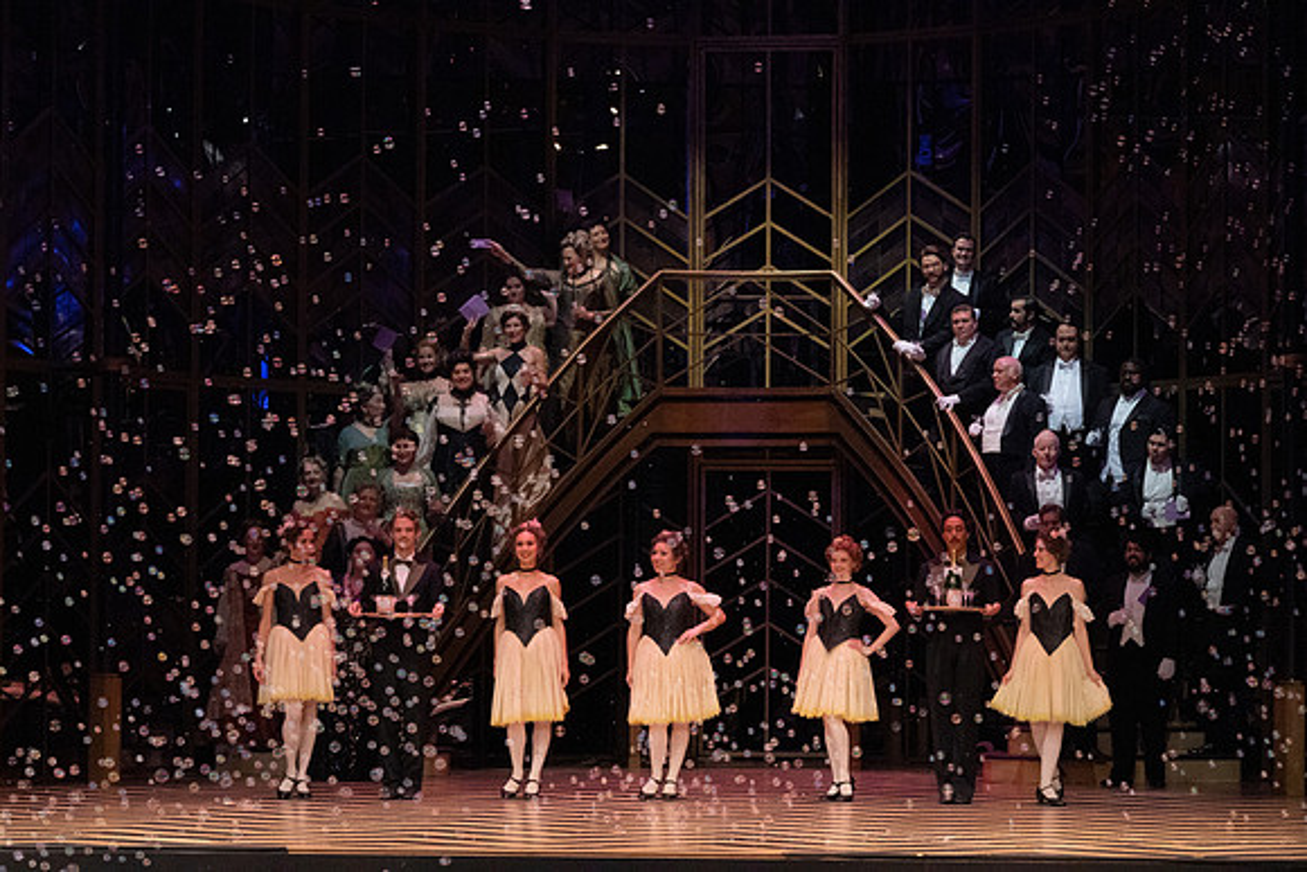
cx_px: 654
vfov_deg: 12.1
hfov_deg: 18.1
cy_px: 436
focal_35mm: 113
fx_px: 4103
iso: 12800
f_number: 16
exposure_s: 1/400
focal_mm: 113
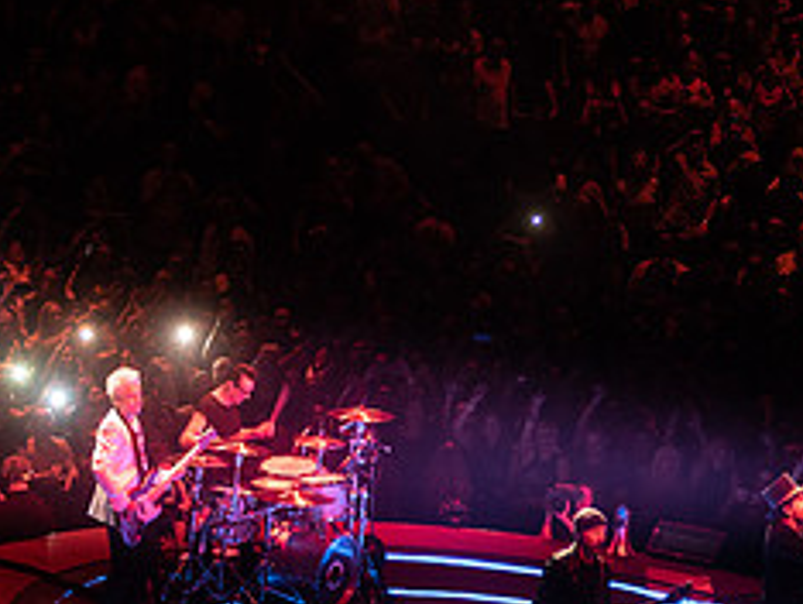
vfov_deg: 5.7
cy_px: 510
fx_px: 6084
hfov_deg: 7.5
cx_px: 580
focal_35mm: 262
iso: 1600
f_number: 3.2
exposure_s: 1/500
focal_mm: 110
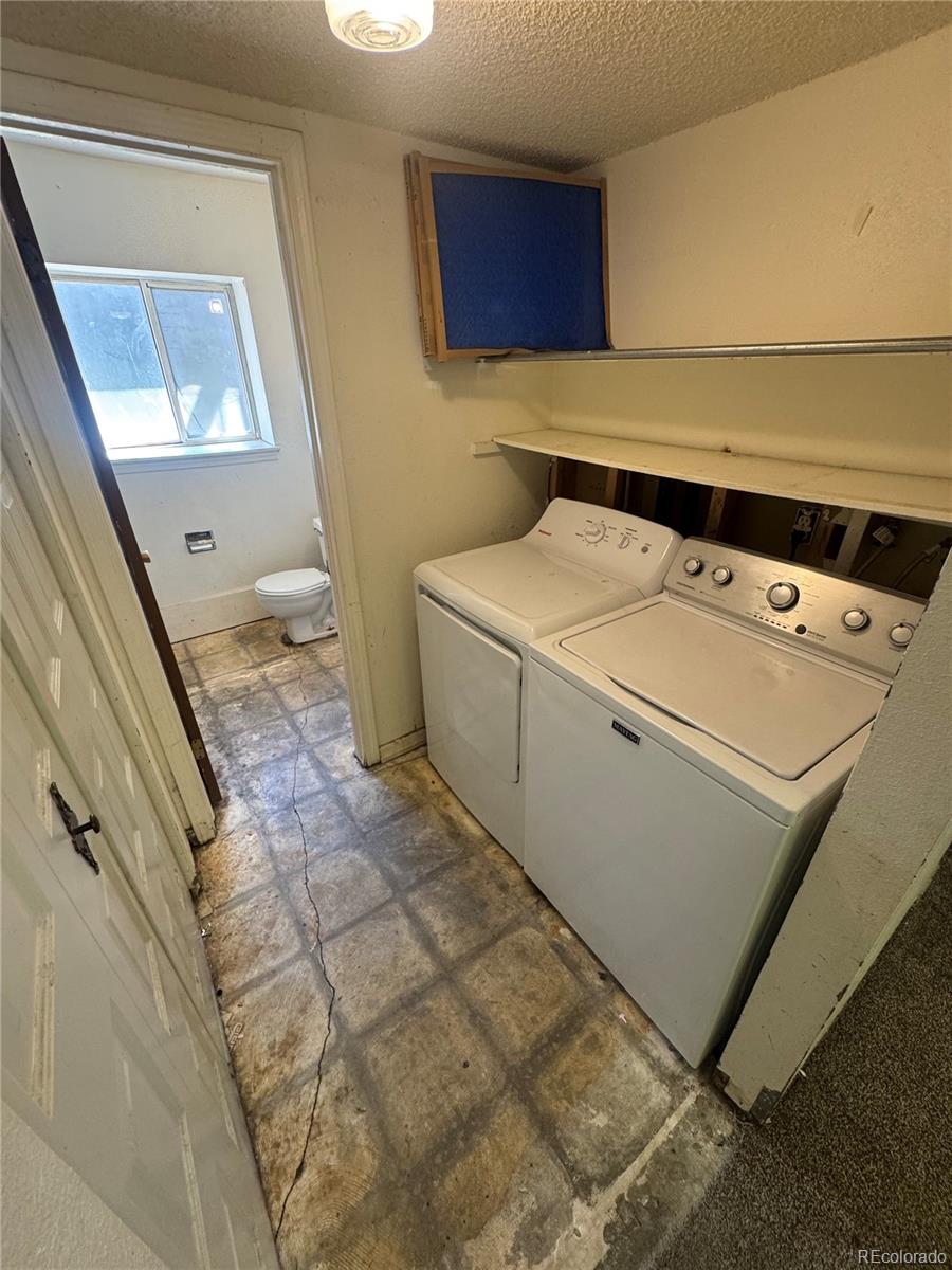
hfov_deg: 85.7
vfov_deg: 102.1
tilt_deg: -28.1
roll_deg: +1.3
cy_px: 635
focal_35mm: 14
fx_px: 513
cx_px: 476
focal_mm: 2.22
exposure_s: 1/60
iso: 200
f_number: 2.2
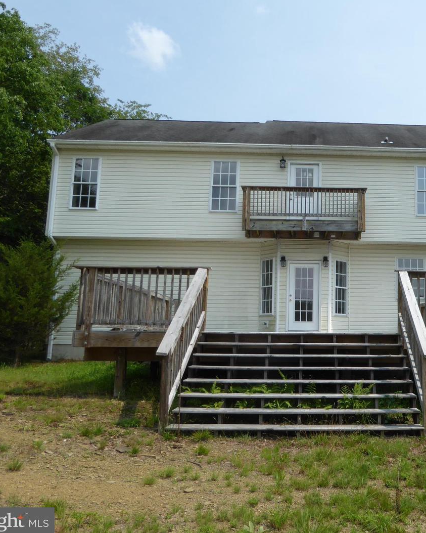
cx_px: 329
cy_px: 263
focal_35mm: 32
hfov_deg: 44.0
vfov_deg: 55.7
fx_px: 504
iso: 100
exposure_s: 1/640
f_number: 4
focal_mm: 4.3
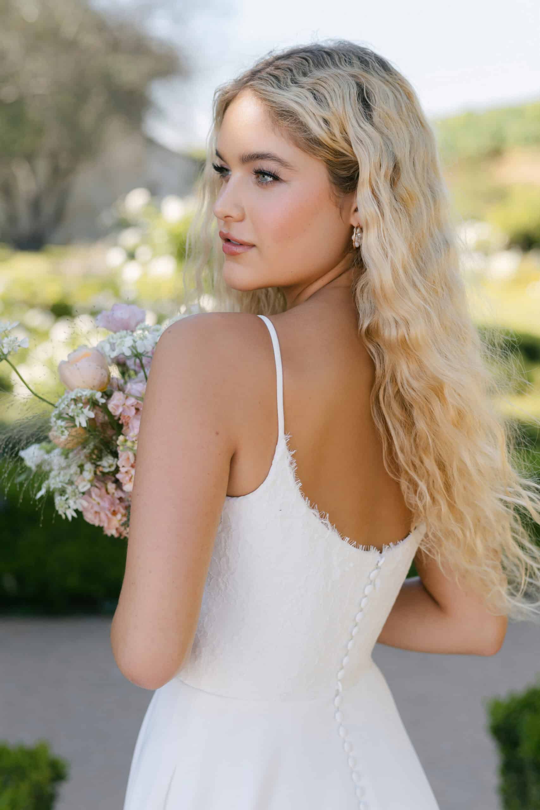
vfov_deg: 34.5
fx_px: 1305
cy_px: 405
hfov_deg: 23.4
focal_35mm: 58
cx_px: 270
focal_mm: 58
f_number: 3.5
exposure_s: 1/400
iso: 125
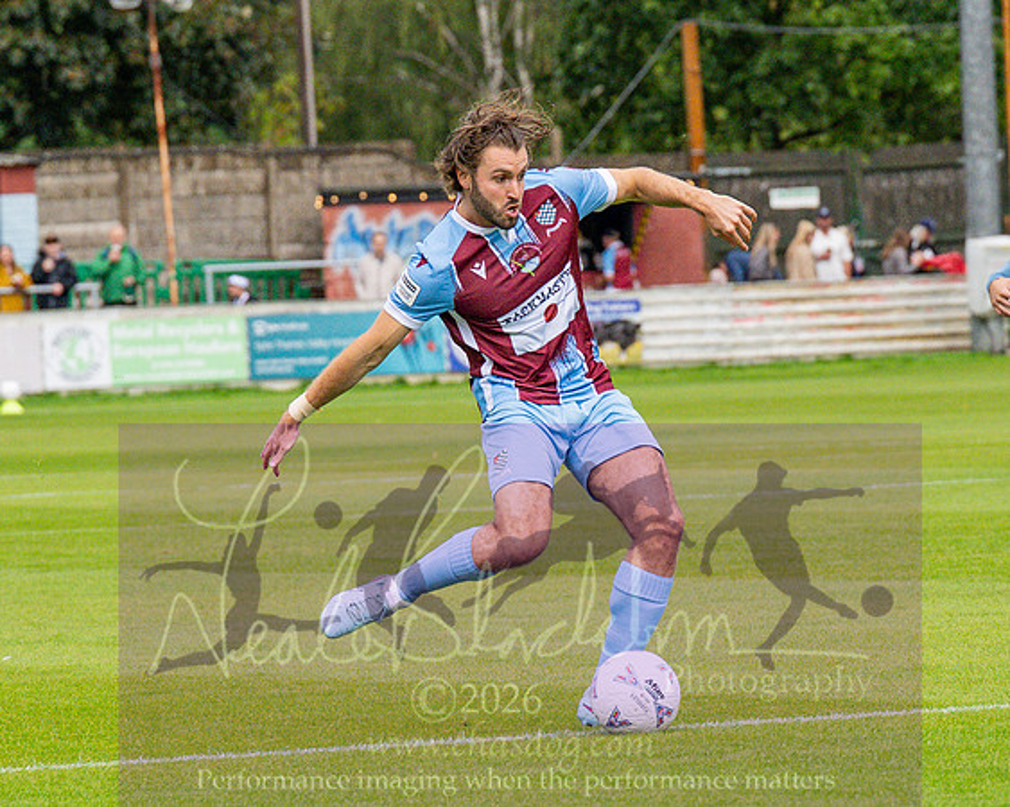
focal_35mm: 349
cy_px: 373
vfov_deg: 4.4
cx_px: 438
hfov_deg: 5.5
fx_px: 10443
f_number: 3.5
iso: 800
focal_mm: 94
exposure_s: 1/5000
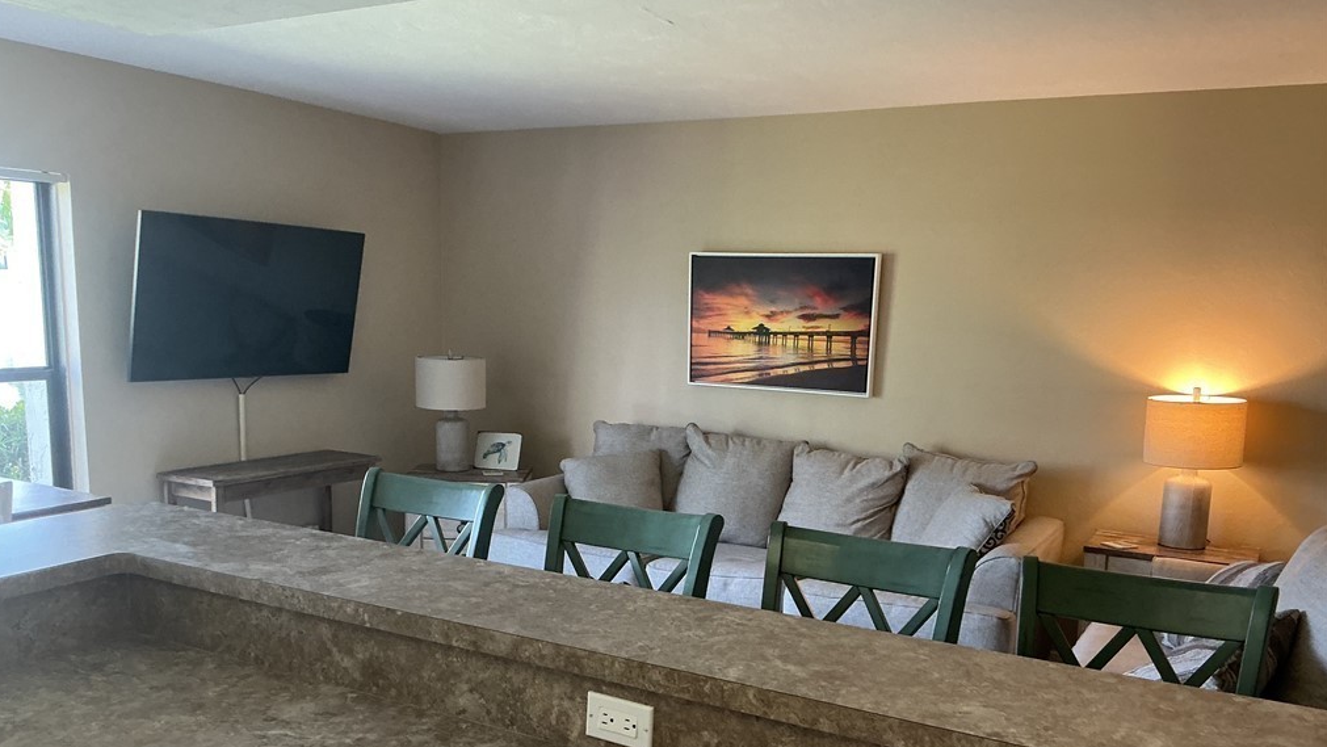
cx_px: 659
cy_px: 494
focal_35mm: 32
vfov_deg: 36.3
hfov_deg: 61.0
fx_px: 1126
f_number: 1.8
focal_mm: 3
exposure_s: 1/60
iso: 100
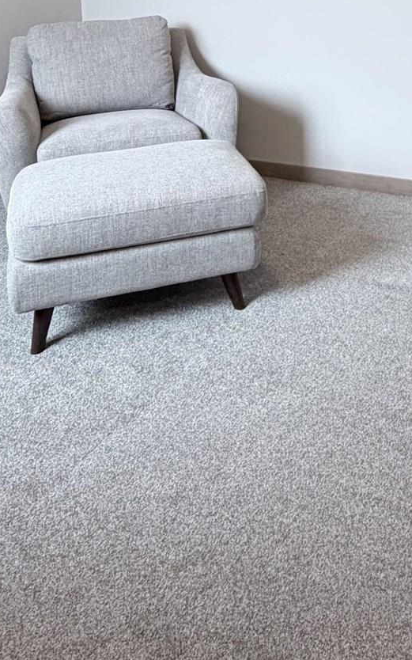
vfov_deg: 42.8
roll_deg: -0.3
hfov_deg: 29.9
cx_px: 369
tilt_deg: -6.5
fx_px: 737
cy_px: 28
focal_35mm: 41
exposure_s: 1/120
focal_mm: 2.22
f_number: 2.2
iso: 320
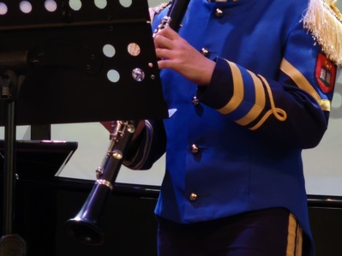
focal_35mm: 307
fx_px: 3032
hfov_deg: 6.5
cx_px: 224
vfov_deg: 4.8
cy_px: 100
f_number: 2
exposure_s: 1/99.9
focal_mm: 8.8
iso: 500
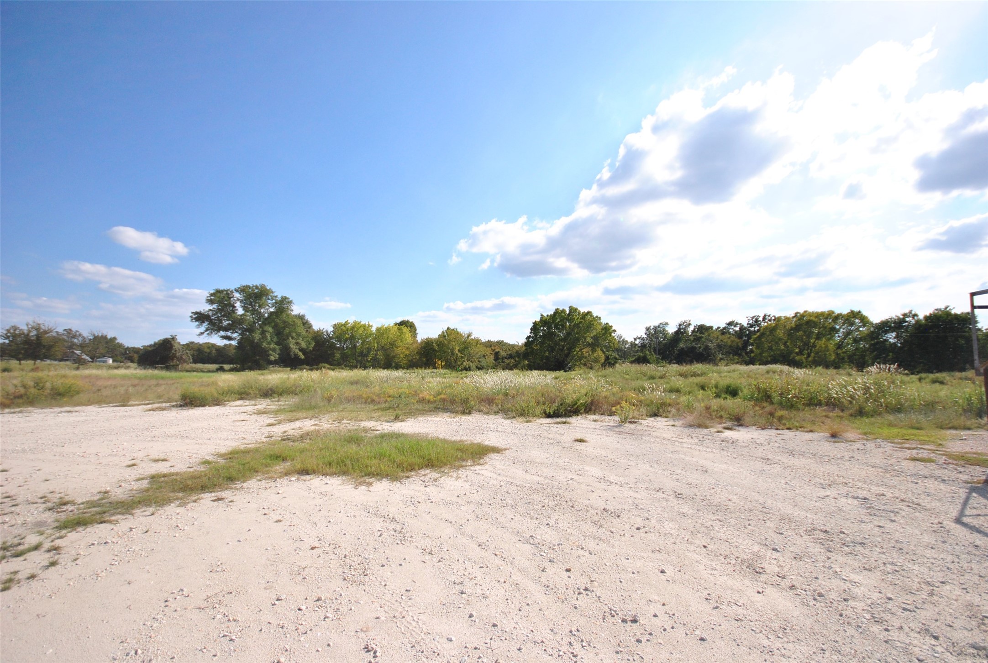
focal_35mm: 15
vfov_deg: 77.6
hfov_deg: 100.3
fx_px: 412
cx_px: 494
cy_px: 332
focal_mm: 10
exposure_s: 1/4000
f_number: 4
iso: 400
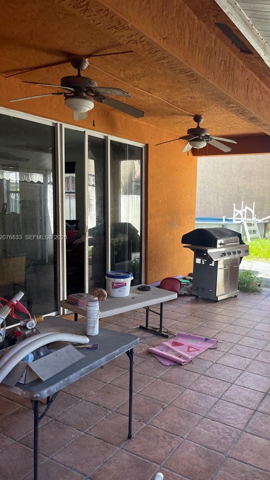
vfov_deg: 66.1
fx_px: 369
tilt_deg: -4.6
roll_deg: -1.4
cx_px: 176
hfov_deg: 39.8
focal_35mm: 29
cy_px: 238
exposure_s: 1/170
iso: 40
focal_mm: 5.1
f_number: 1.6
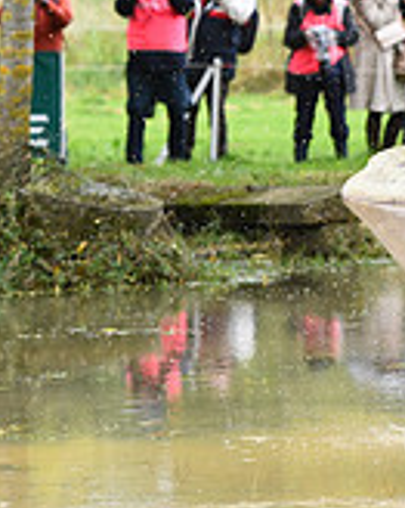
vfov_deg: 5.2
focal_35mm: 372
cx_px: 770
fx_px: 5579
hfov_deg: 4.1
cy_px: -3
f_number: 4.5
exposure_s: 1/1250
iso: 1800
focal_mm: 112
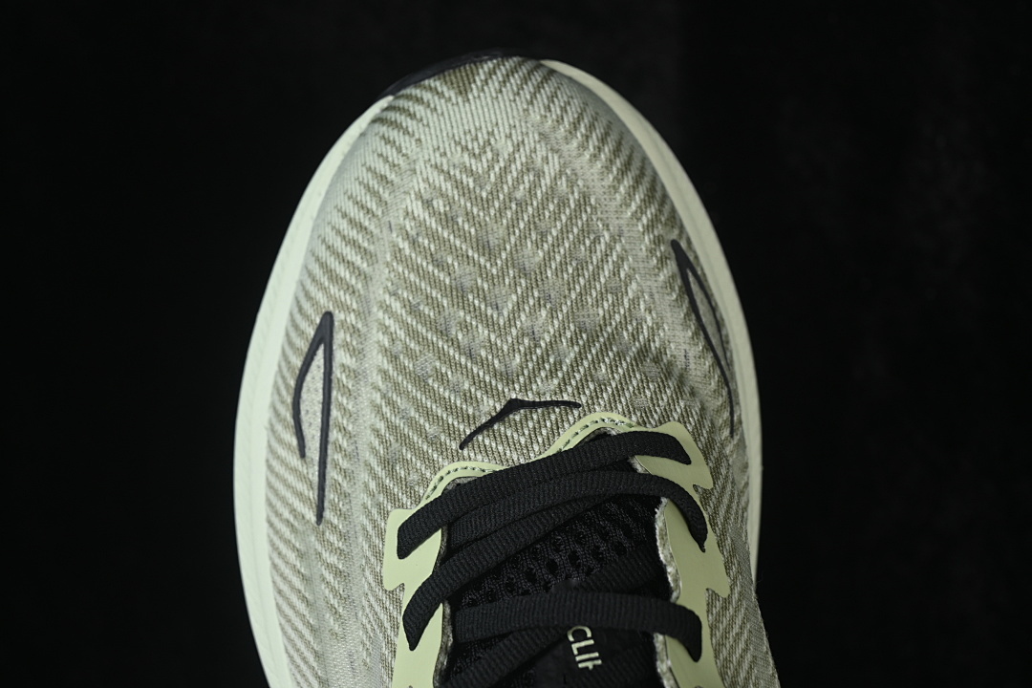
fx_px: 2150
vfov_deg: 18.2
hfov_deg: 27.0
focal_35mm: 75
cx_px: 516
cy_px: 344
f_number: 7.1
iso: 160
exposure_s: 1/80
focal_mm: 50
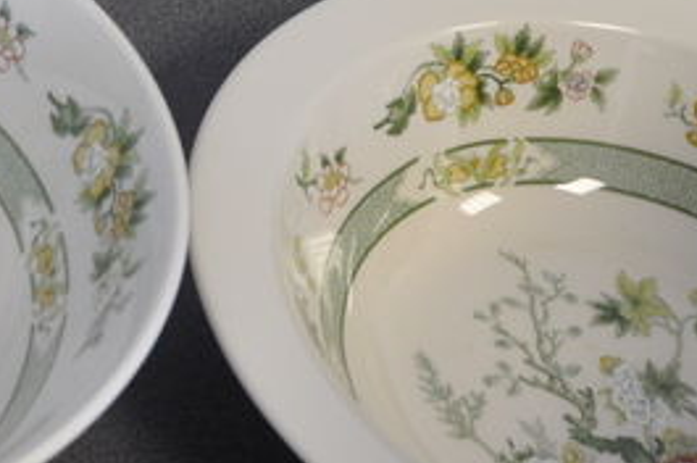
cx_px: -21
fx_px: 2299
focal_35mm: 119
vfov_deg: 11.5
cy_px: 326
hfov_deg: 16.8
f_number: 4
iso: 500
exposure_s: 1/60
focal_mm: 21
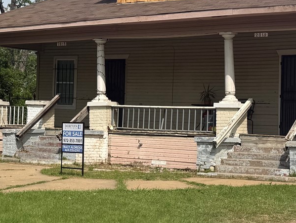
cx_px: 110
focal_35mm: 82
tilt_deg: +3.3
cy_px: 82
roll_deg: -2.0
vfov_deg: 18.0
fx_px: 702
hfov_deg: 23.8
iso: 80
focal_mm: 6.76
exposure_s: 1/7353
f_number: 1.78
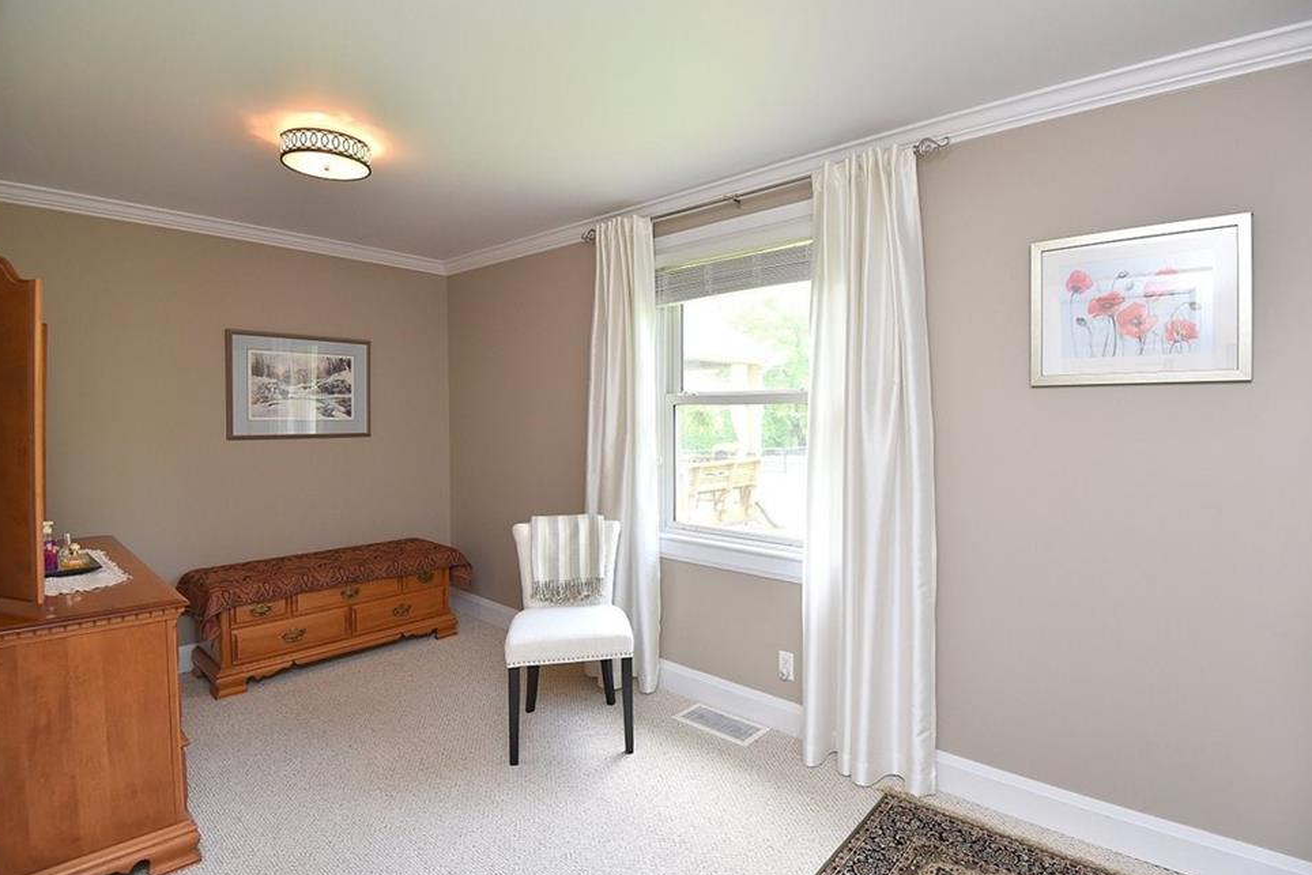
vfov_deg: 70.5
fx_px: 620
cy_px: 440
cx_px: 678
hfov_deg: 93.2
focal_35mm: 17
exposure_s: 1/125
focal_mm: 16
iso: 800
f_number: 5.6
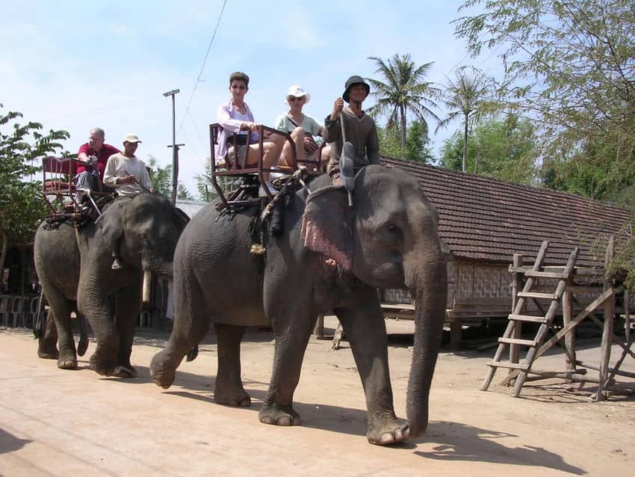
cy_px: 238
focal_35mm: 41
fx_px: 752
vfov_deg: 35.2
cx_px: 318
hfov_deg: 45.8
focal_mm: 6.2
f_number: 5.8
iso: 100
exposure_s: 1/215
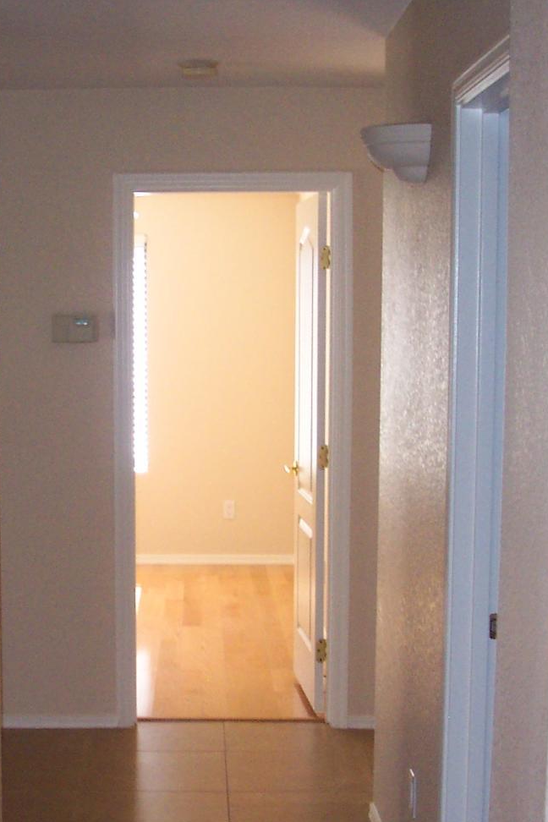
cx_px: 119
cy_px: 547
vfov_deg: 27.9
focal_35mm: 72
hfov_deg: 18.8
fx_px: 1644
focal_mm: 7.5
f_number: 2.8
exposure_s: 1/45
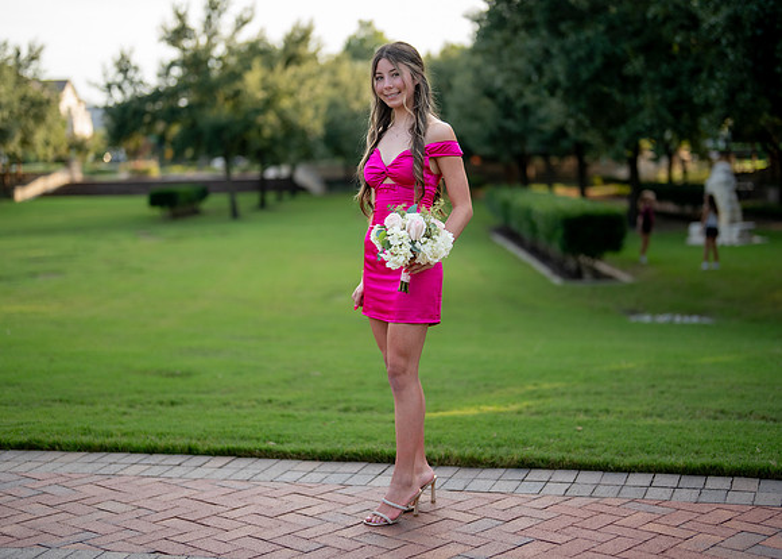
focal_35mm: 58
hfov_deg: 33.7
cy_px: 280
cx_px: 411
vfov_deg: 24.4
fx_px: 1289
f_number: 1.2
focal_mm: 50
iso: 200
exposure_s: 1/2000
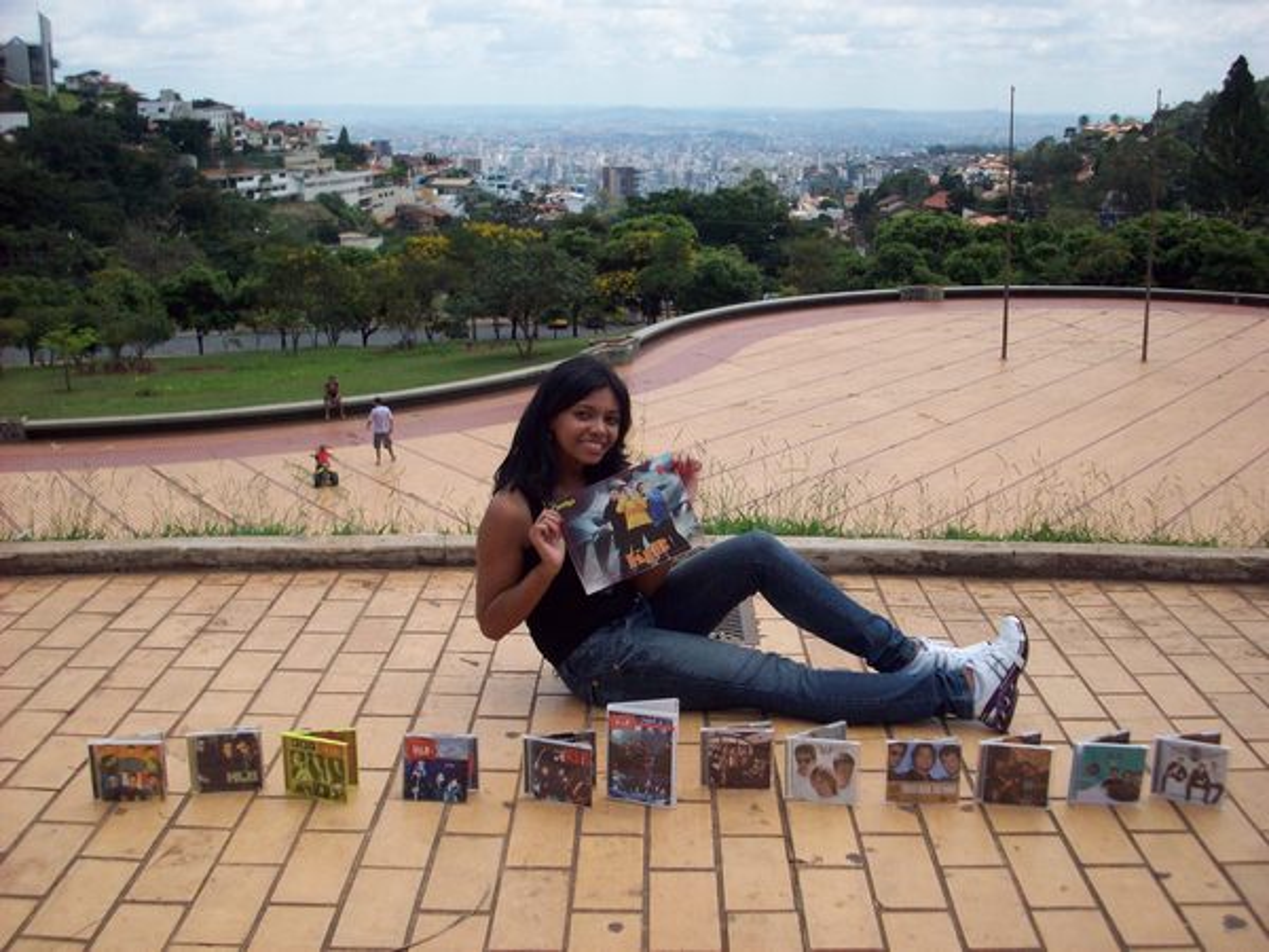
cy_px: 476
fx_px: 1356
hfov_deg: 50.1
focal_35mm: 37
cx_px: 634
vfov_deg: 38.7
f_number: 5.6
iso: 80
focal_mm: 6.2
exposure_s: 1/297
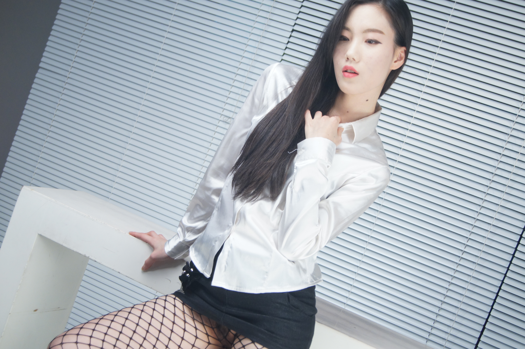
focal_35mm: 60
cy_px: 174
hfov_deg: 33.4
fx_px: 874
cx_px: 262
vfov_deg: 22.6
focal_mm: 40
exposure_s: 1/160
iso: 800
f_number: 5
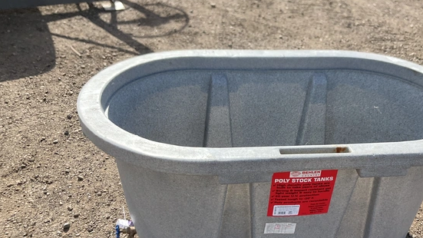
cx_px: 266
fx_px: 482
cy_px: 169
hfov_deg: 46.9
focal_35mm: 43
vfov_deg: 27.4
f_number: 1.8
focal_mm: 3
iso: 25
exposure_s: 1/962
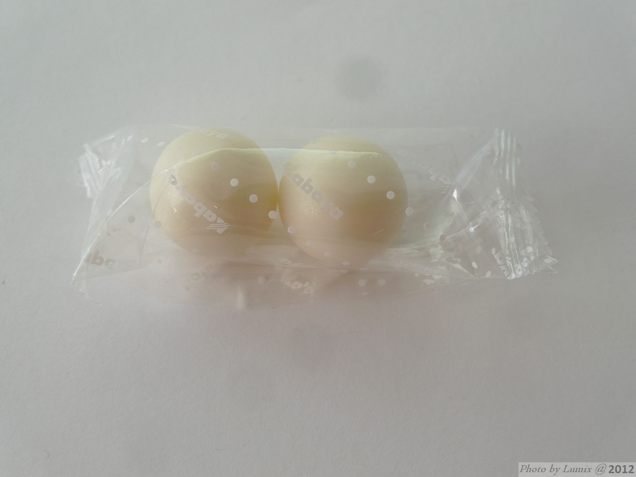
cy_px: 238
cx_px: 318
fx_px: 808
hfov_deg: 42.9
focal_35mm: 44
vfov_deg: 32.9
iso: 80
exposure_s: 1/60
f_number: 3.2
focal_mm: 9.3
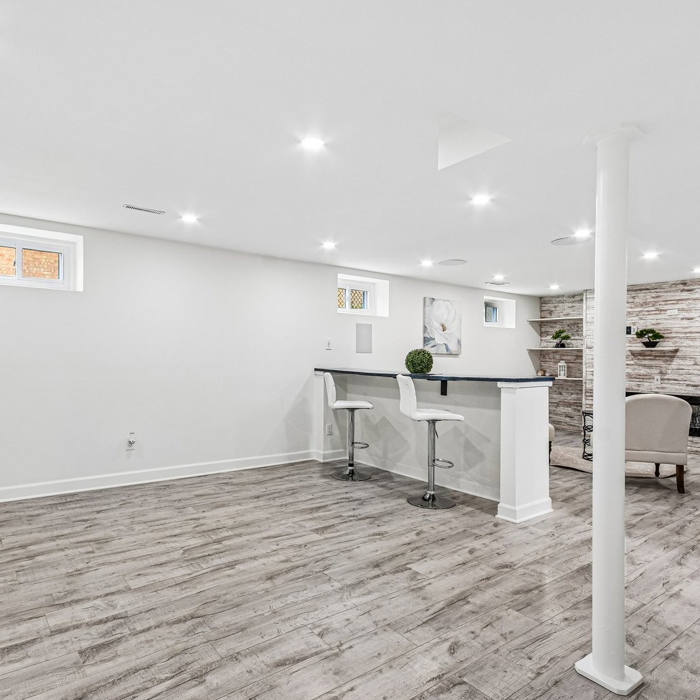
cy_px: 352
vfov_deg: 74.8
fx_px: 458
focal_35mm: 20
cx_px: 311
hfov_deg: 74.6
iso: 400
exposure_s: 1/30
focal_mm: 10
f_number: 8
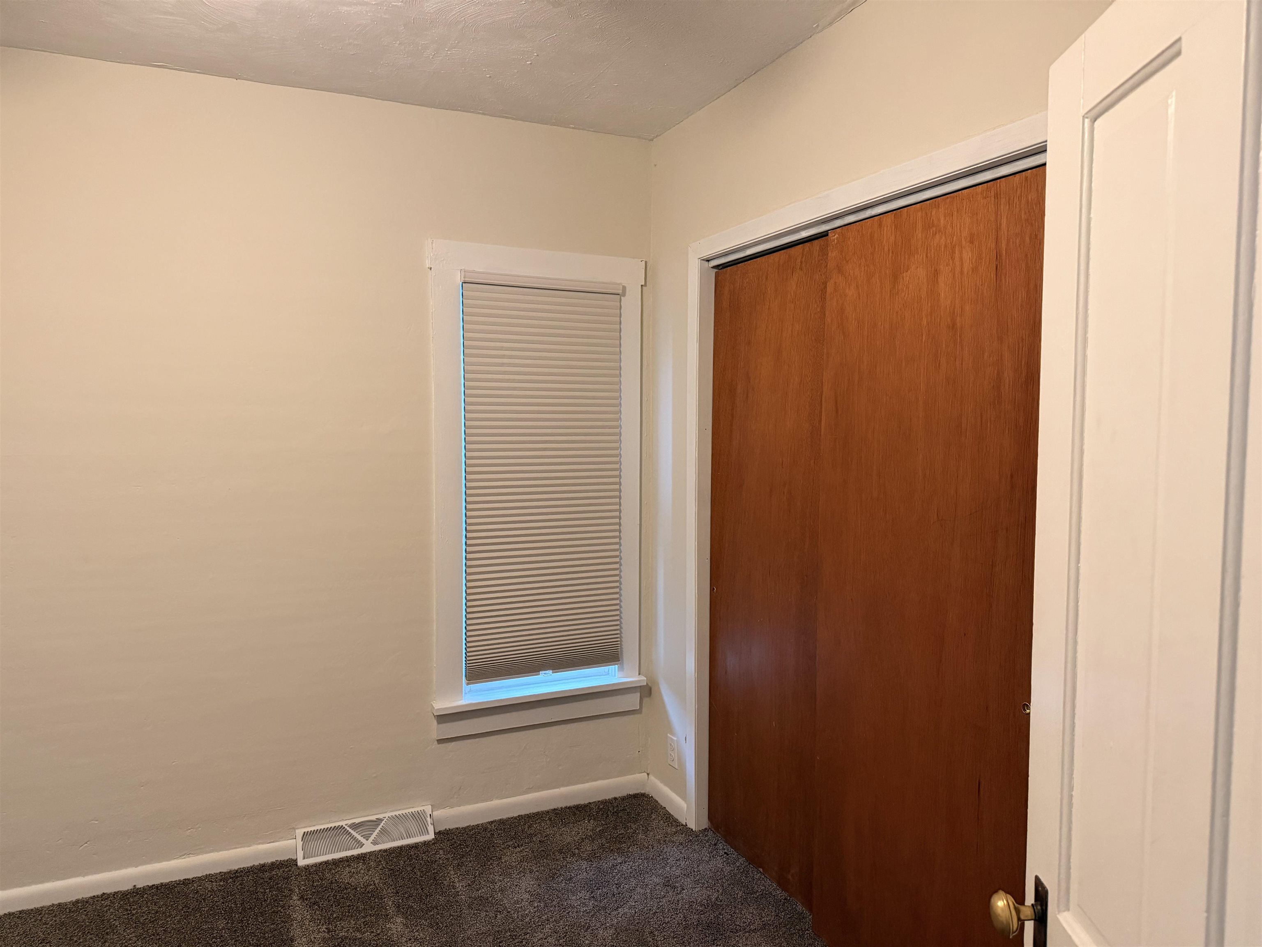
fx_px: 875
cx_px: 631
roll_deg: -0.1
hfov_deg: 71.6
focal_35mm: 24
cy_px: 474
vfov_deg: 56.8
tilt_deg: -4.2
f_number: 1.78
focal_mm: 6.76
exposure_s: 1/60
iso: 500
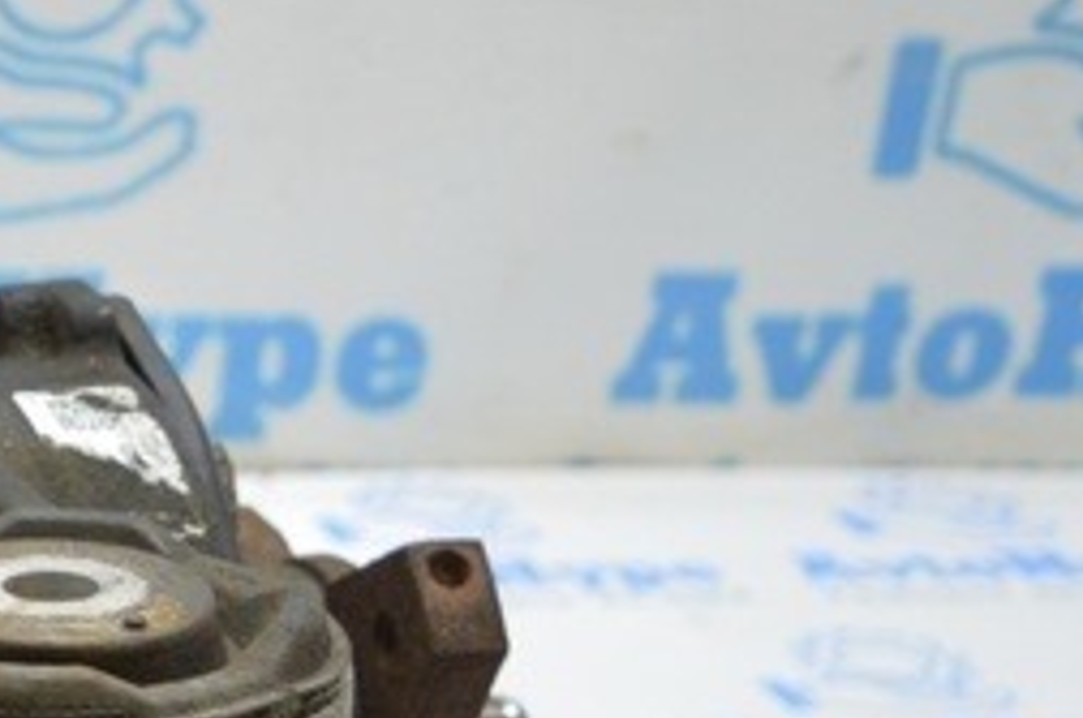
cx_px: -1010
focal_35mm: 122
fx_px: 3663
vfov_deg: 11.1
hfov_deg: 14.3
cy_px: 750
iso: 400
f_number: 3.8
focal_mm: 20
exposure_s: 1/40
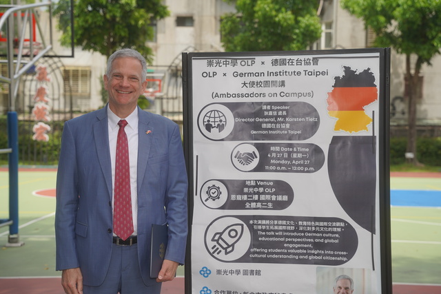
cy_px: 147
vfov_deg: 23.3
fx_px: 714
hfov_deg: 34.3
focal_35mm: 58
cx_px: 220
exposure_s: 1/640
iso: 100
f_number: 4.5
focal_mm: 58.3
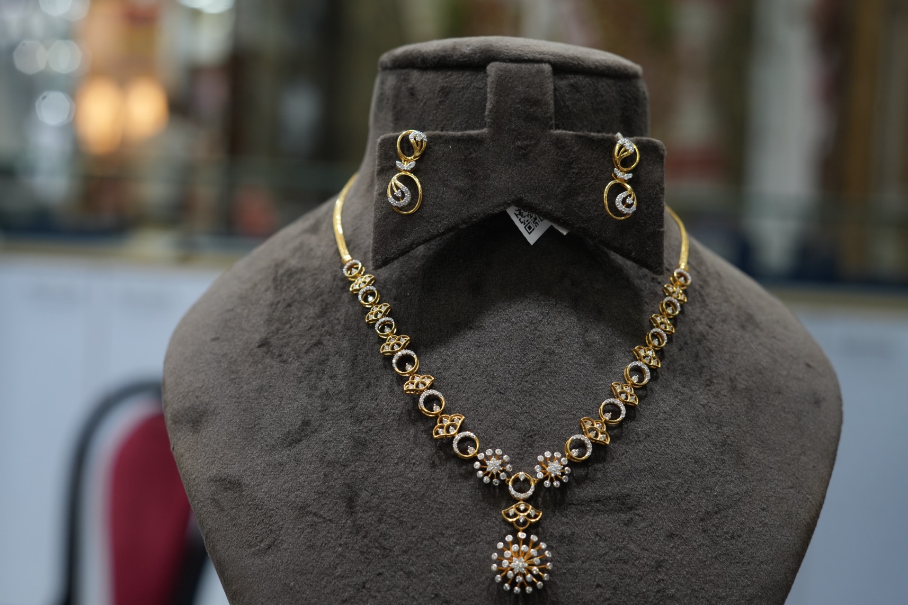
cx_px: 461
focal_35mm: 56
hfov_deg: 35.6
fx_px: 1412
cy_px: 311
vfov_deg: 24.2
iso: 640
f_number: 5
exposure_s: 1/100
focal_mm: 50
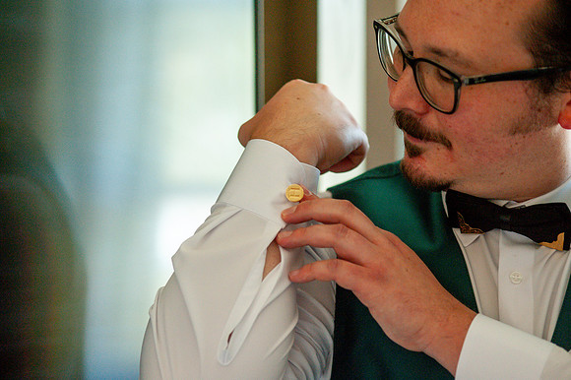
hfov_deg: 19.5
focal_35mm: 105
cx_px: 286
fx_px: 1664
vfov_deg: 13.0
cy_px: 190
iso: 2000
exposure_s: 1/250
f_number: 4
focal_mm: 105
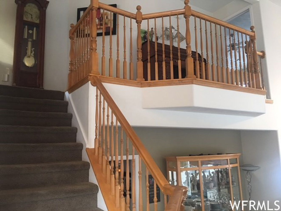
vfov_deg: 48.2
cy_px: 106
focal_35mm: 29
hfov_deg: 61.7
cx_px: 140
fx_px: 235
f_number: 2.2
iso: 80
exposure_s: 1/10
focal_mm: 4.15
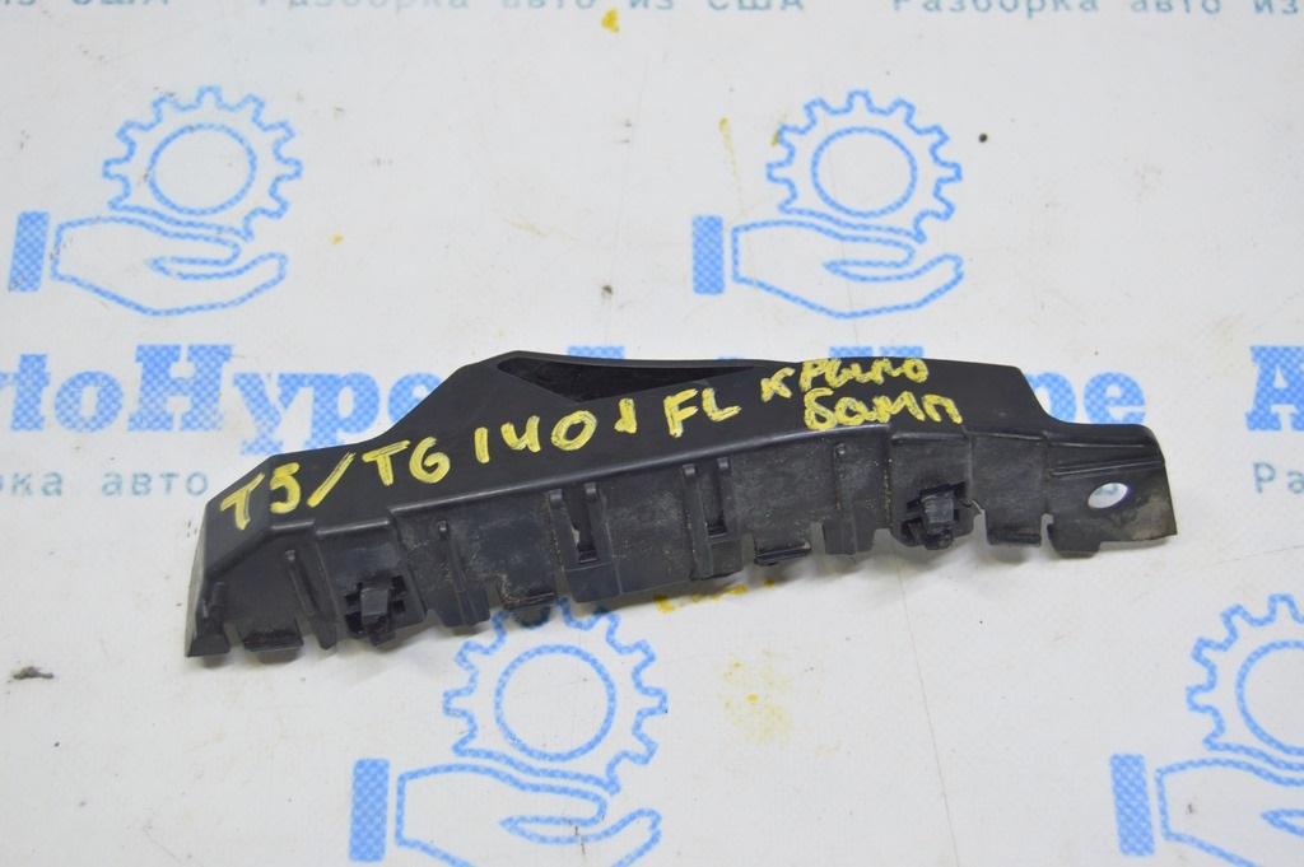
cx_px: 652
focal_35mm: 52
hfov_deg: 37.9
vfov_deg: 25.7
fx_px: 1900
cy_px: 434
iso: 400
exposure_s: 1/20
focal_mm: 35
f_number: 5.6
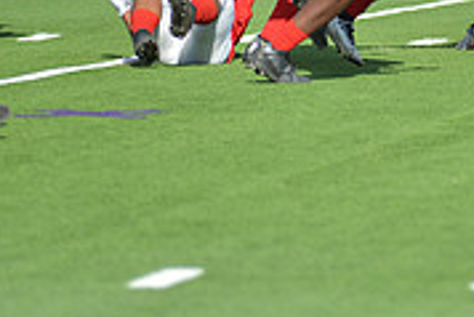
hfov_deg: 3.2
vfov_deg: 2.1
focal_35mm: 651
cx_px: 724
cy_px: -153
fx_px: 8578
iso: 100
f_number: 2.8
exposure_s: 1/1600
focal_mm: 200
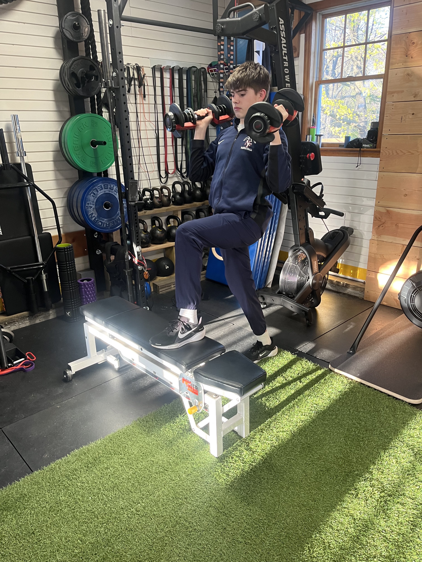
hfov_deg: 53.1
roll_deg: +2.0
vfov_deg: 67.3
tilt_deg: -20.5
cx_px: 211
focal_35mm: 26
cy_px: 281
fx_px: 423
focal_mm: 5.1
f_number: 1.6
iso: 160
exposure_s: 1/60
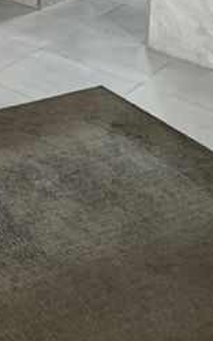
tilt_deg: -6.8
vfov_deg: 25.0
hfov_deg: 16.1
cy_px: -148
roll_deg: +0.5
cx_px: -190
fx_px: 614
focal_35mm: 66
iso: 250
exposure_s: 1/100
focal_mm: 2.22
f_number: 2.2
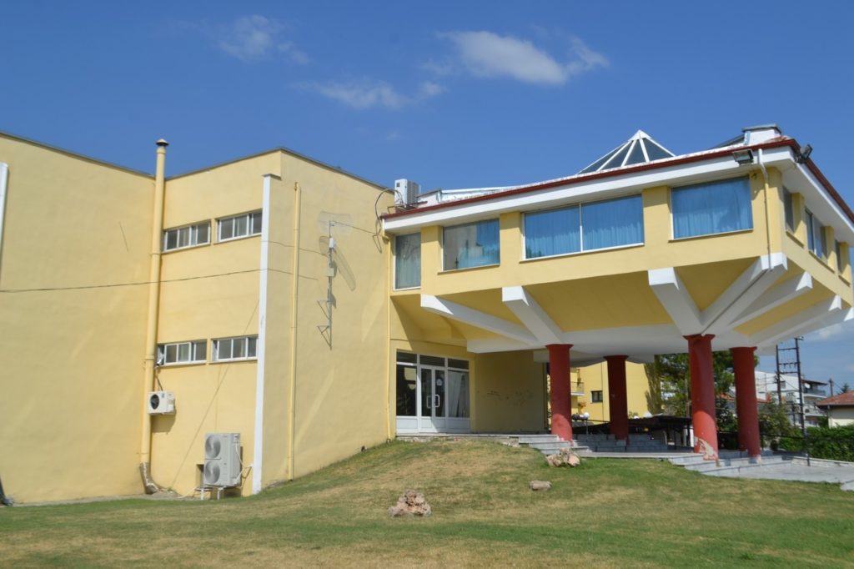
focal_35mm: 36
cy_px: 284
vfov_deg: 36.8
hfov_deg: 53.1
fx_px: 854
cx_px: 427
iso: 100
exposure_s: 1/250
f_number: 8
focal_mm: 24
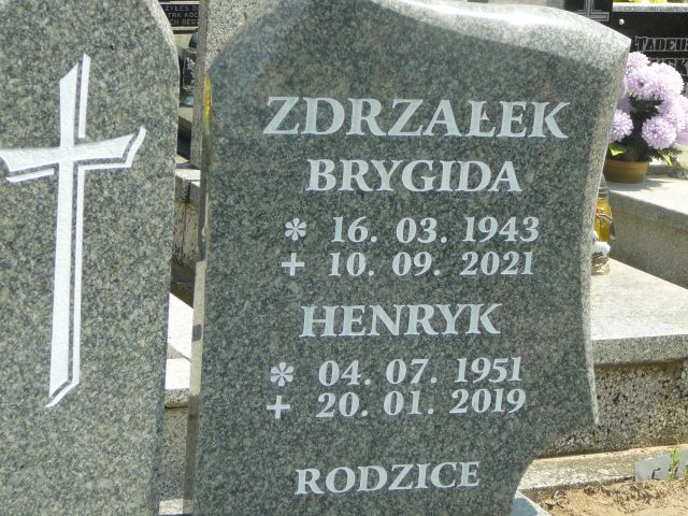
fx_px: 1729
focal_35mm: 87
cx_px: 344
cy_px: 258
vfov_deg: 17.0
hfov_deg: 22.5
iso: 80
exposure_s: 1/400
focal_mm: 13
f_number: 3.8
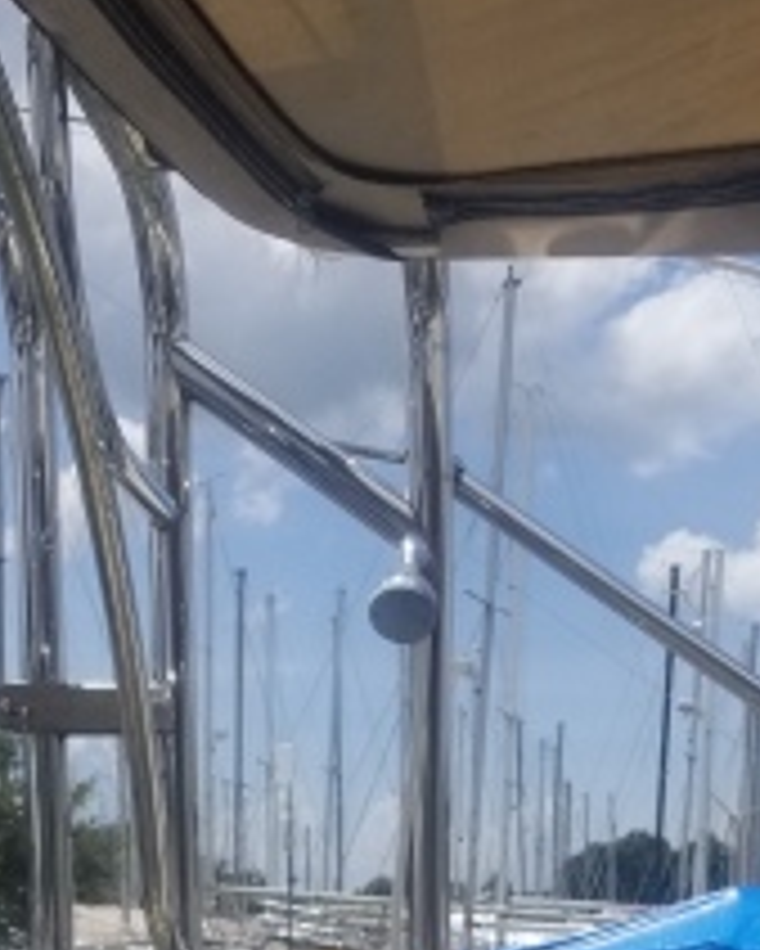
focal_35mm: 72
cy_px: 1265
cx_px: 418
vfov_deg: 23.1
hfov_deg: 21.3
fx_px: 2023
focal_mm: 4.25
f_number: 1.7
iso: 50
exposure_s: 1/4128
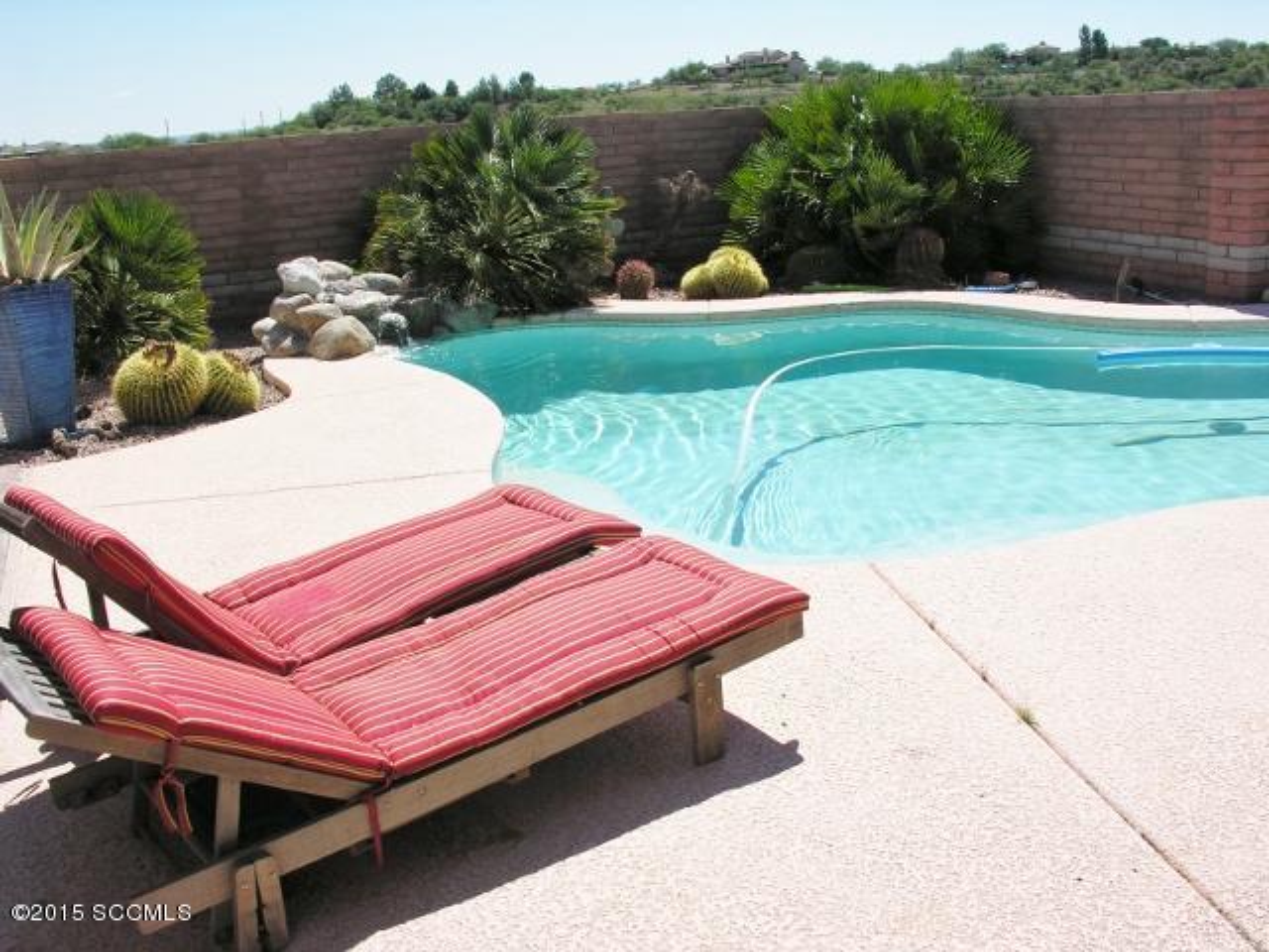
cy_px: 476
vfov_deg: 40.7
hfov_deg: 52.6
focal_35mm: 35
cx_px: 634
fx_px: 1283
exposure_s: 1/246
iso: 50
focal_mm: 8.9
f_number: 7.1
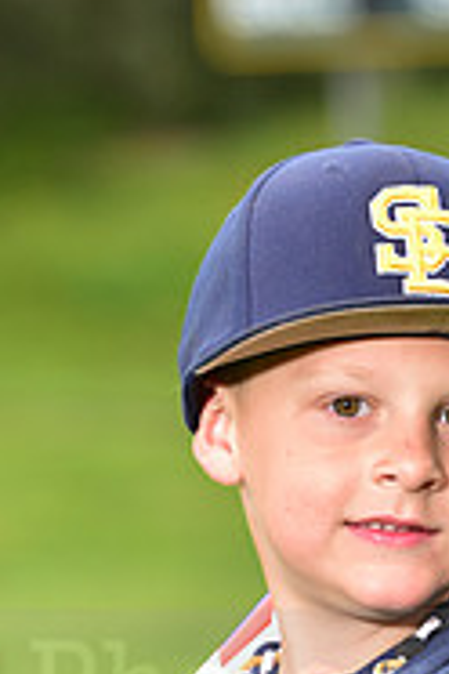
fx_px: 9054
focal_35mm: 484
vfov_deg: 4.3
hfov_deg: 2.8
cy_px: 660
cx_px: 291
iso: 400
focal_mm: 155
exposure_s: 1/250
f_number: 5.6
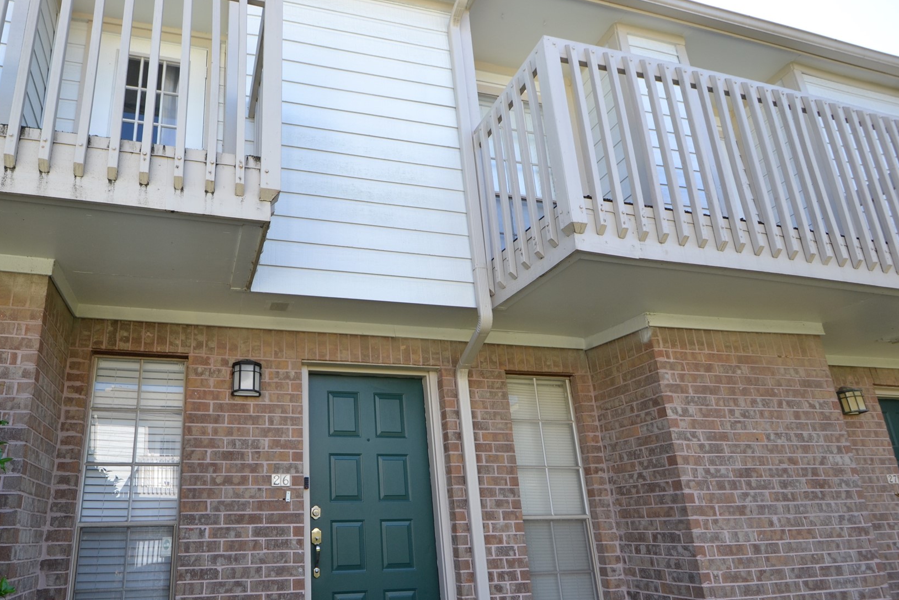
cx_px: 329
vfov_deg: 61.2
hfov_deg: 82.2
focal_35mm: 20
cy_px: 369
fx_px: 499
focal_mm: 10
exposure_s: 1/125
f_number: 5.6
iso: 160
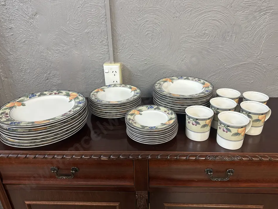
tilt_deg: -23.9
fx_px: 209
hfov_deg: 67.3
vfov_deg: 53.1
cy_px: 99
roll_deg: +0.9
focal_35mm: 26
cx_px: 143
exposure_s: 1/50
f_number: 1.78
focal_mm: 6.86
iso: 160
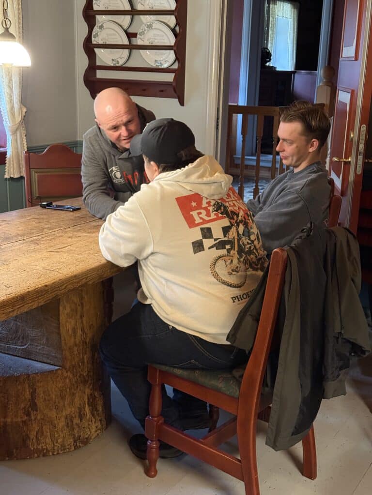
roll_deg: -1.7
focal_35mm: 48
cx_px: 186
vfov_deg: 39.7
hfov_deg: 30.3
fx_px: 688
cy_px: 248
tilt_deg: -14.5
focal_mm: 6.76
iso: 500
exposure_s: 1/25
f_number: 1.78
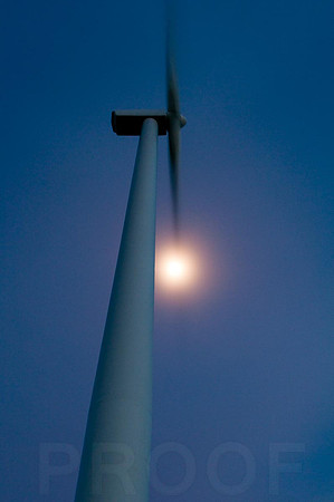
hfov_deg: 36.8
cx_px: 167
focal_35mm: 36
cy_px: 251
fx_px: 502
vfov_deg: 53.2
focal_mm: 24
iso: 200
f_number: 8
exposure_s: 8
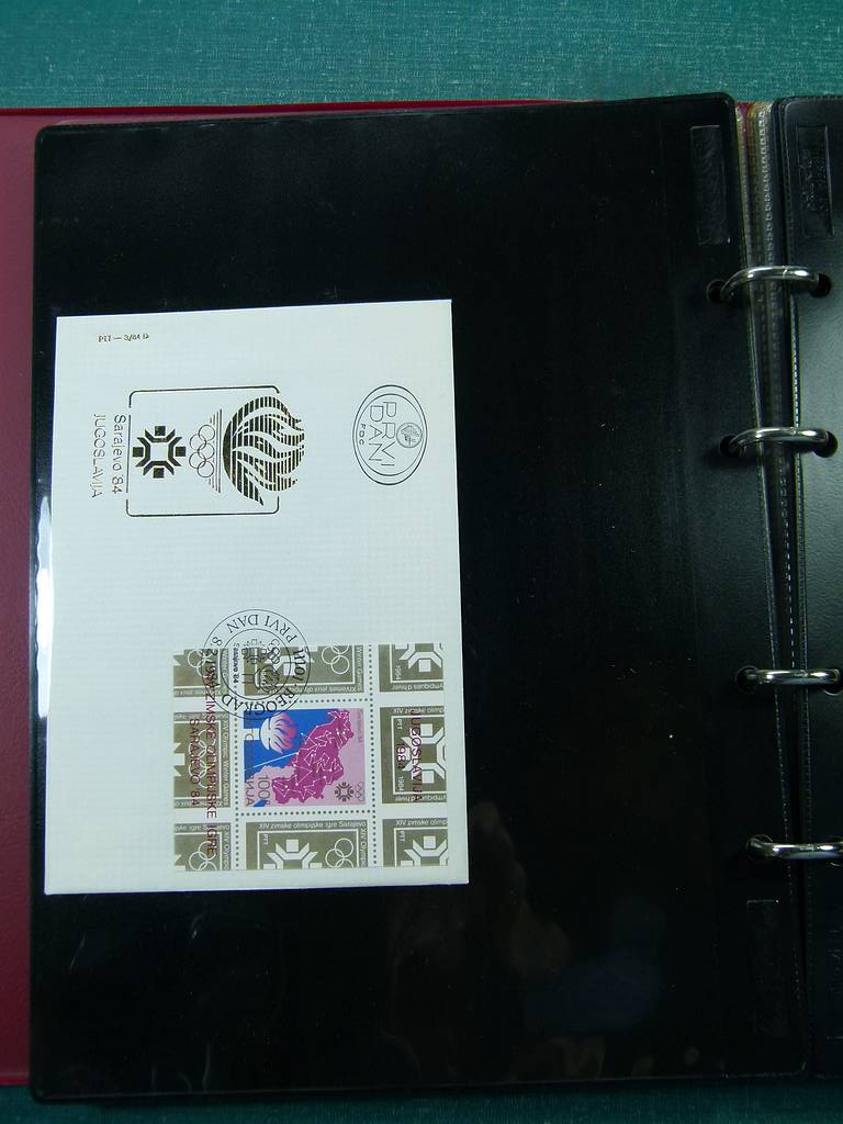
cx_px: 422
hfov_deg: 40.7
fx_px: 1136
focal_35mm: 35
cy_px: 562
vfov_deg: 52.6
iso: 100
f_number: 3.1
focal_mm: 6.3
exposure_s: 1/80
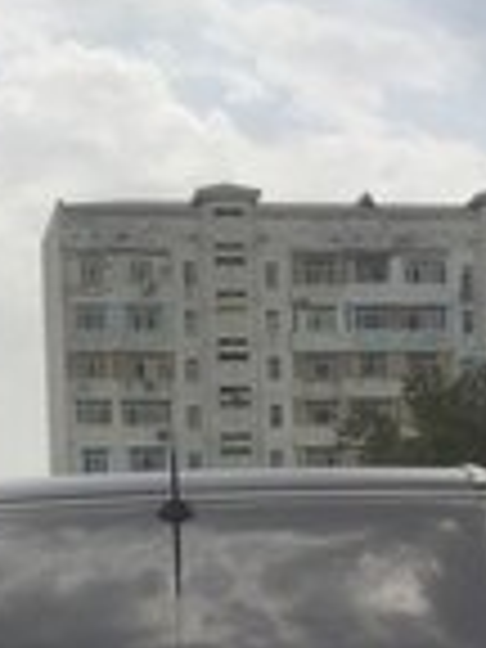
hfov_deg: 14.8
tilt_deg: -2.6
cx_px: 194
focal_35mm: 100
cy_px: 837
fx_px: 1872
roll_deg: +0.8
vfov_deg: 18.3
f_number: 2.2
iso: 32
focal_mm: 4.15
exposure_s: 1/3968
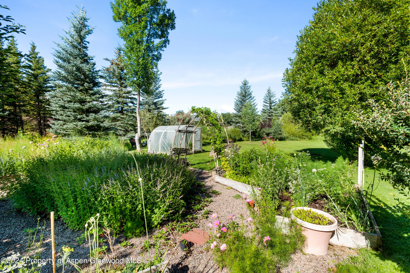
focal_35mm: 17
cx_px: 205
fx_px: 194
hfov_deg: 93.3
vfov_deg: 70.5
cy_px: 136
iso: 400
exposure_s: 1/80
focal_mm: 17
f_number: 11
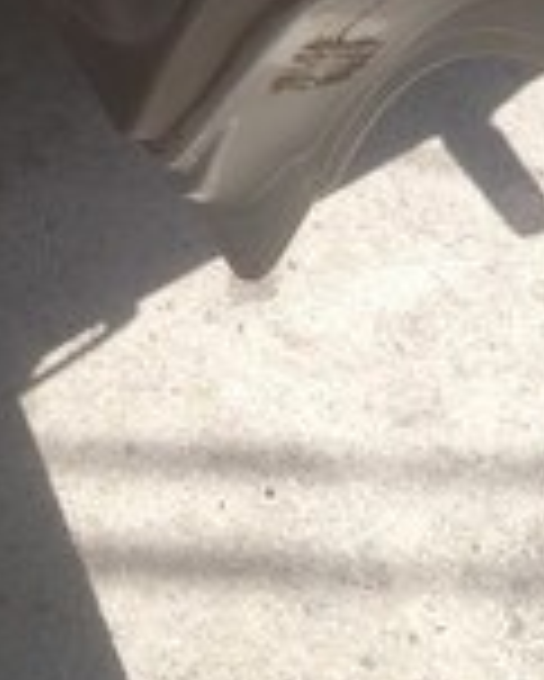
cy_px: -374
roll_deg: -6.4
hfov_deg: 14.0
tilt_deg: -11.0
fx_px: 2131
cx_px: -144
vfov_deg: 16.3
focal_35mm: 106
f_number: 2.4
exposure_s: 1/423
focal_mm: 4.12
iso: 50
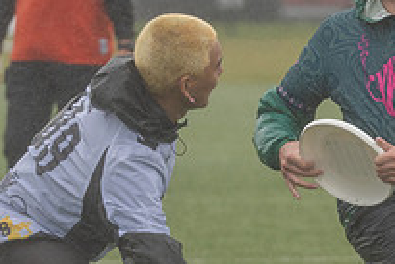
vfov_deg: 2.2
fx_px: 7005
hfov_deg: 3.2
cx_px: 441
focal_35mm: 638
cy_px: 239
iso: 640
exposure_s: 1/1600
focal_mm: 171
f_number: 4
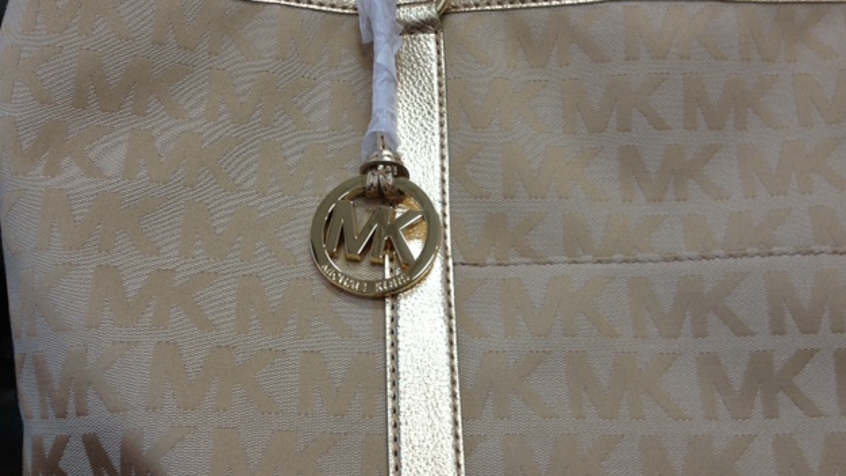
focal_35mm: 39
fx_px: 875
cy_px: 224
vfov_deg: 30.4
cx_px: 419
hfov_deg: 51.6
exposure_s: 1/33
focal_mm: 4.28
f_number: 2.4
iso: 64
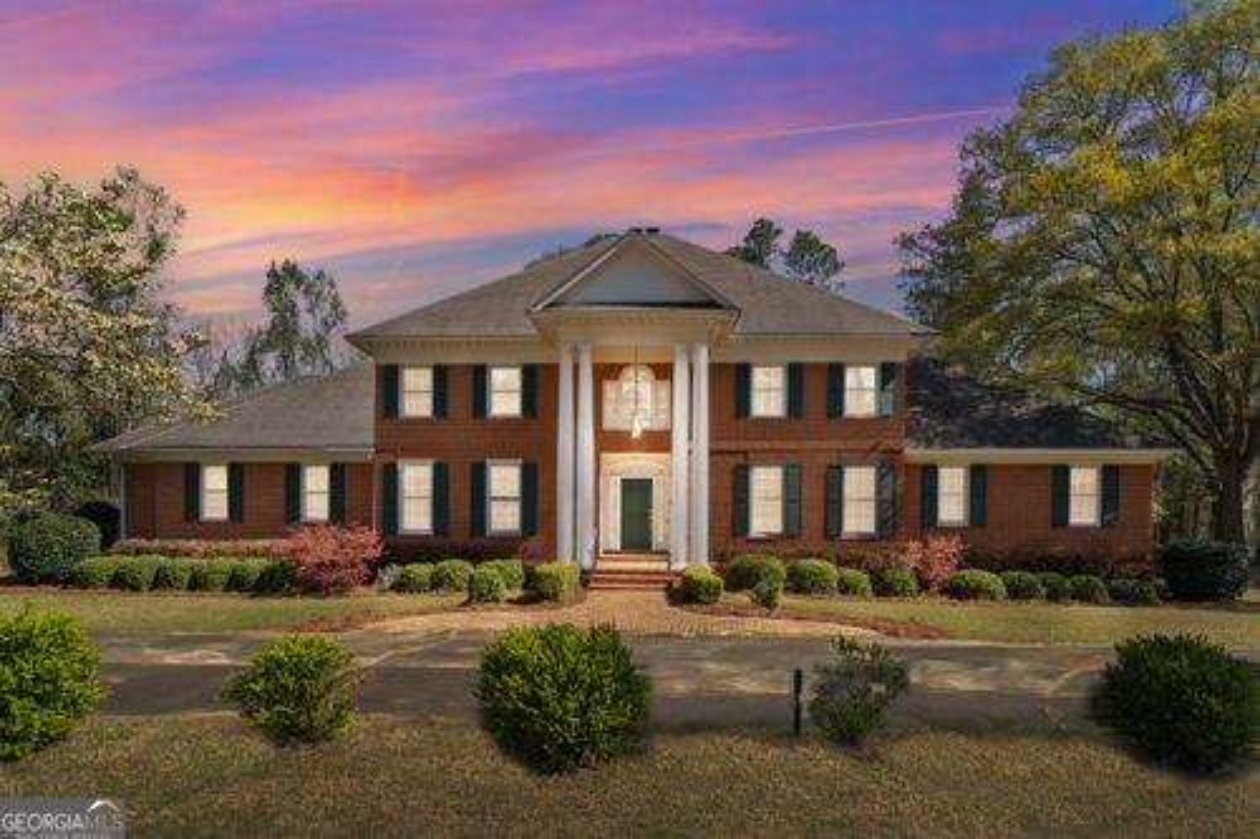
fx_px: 700
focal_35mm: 20
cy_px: 420
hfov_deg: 84.0
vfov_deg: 61.9
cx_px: 630
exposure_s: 1/500
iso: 200
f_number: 8
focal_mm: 20
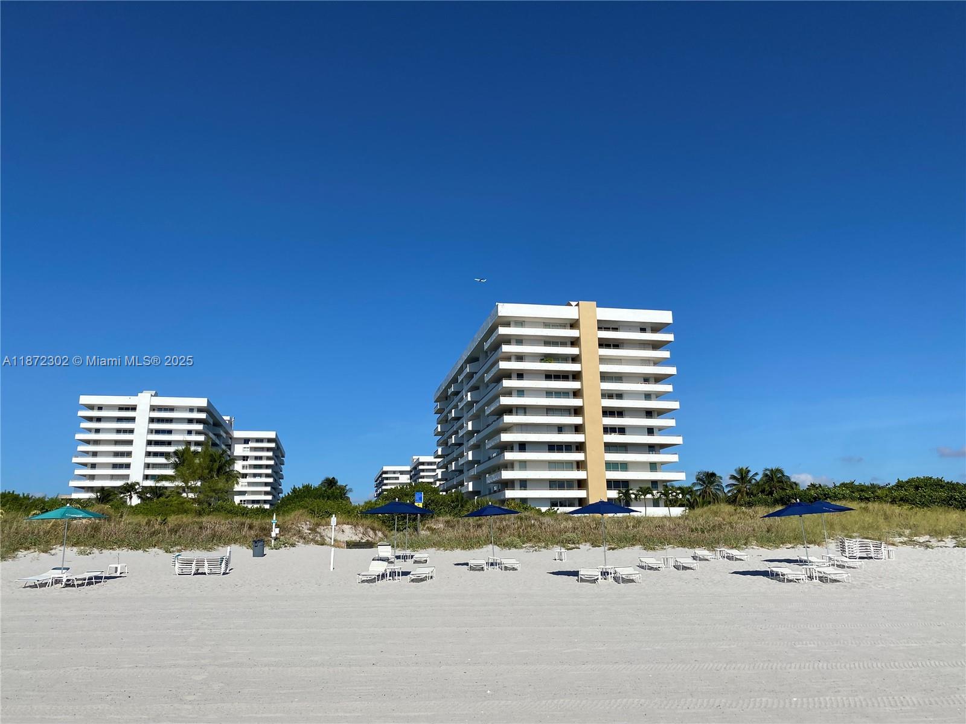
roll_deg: +1.1
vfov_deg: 53.1
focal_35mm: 26
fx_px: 726
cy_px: 362
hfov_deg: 67.3
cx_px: 483
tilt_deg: +14.4
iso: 32
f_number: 1.8
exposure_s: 1/6061
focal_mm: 4.25
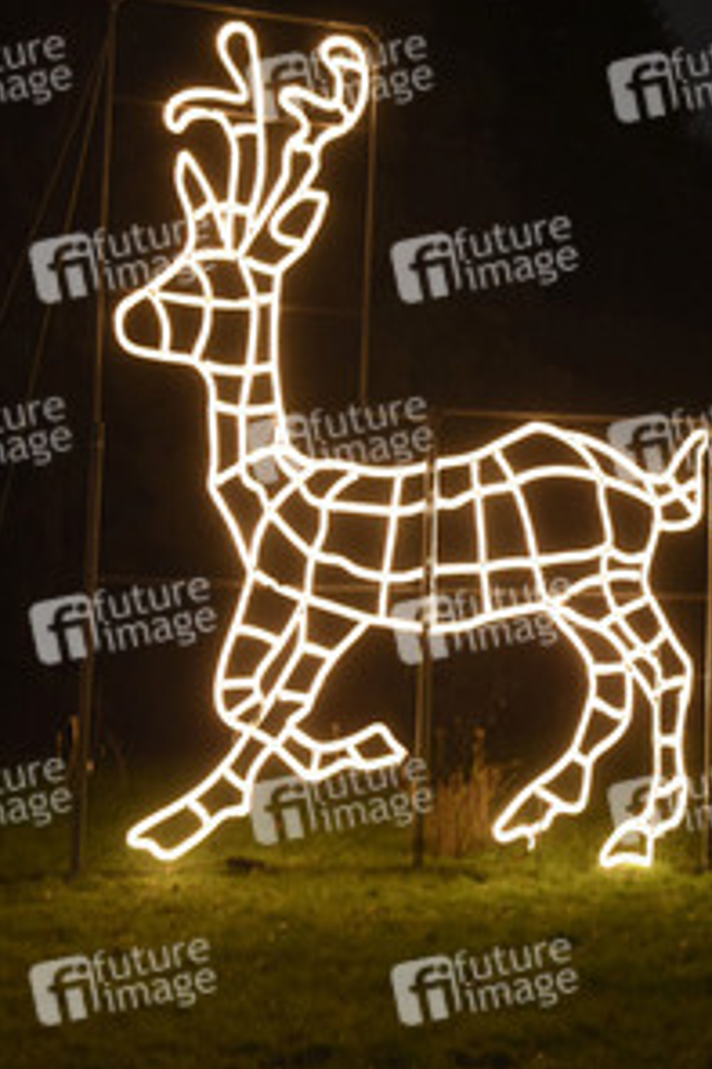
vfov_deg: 30.1
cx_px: 750
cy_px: 531
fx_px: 1990
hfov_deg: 19.6
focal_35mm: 67
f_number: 5.6
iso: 3200
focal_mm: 44
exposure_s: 1/8
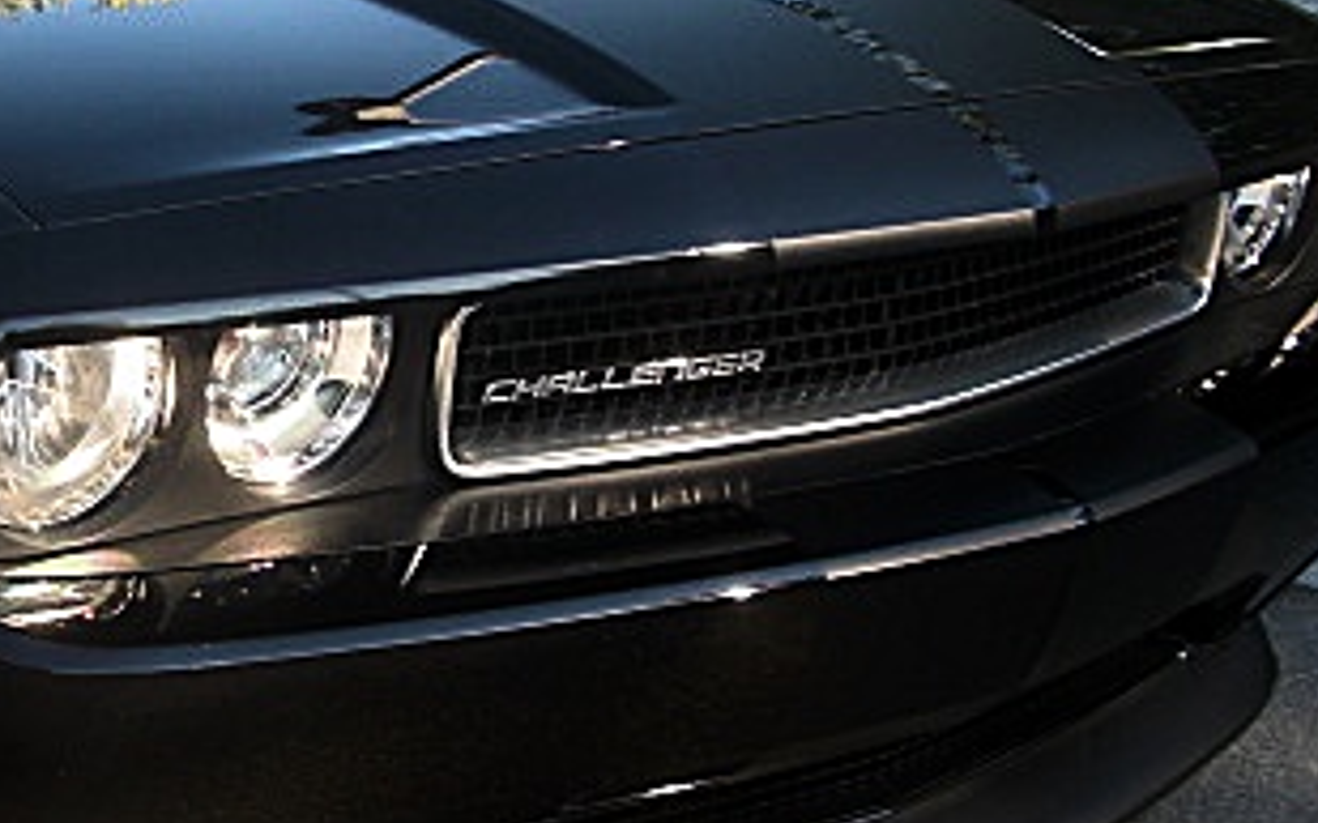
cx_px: 119
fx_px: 2837
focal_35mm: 79
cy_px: 367
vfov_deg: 16.5
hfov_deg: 25.3
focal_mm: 6.3
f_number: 2.8
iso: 50
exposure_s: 1/80
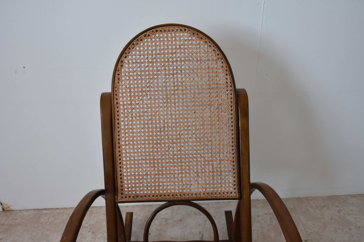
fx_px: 334
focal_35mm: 33
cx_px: 182
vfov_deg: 40.0
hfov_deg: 57.2
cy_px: 121
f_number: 5
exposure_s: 1/100
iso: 800
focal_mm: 22
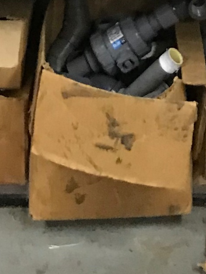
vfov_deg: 11.0
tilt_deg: -8.7
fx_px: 1167
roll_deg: -0.3
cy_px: -419
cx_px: 179
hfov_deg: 10.0
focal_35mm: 147
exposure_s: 1/15
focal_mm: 3.99
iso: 80
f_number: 1.8
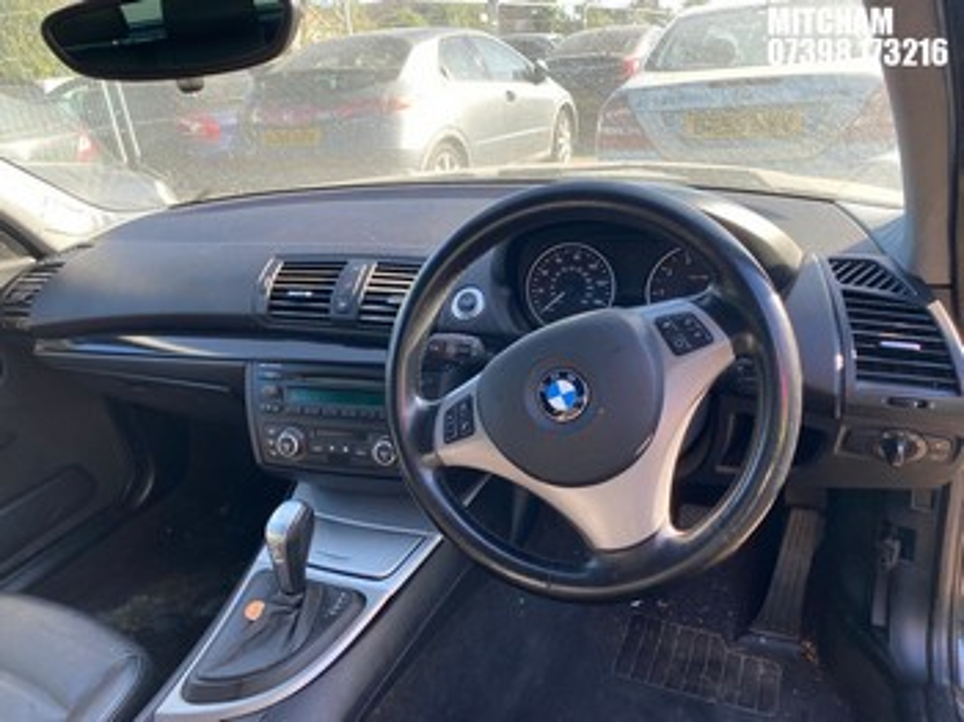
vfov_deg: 53.0
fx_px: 724
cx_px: 482
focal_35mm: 26
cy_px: 361
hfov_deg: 67.3
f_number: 1.8
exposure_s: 1/121
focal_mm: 4.25
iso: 32
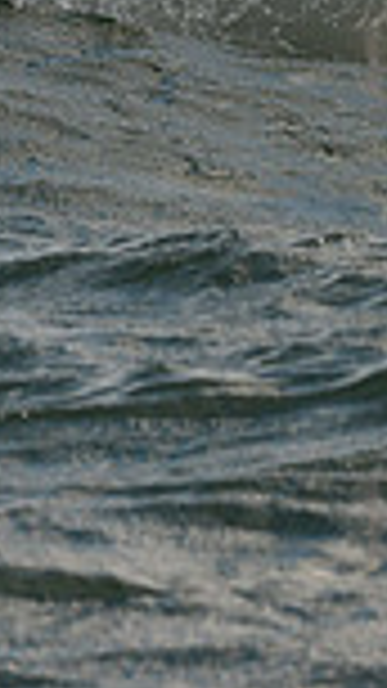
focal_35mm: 792
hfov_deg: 1.5
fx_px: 14456
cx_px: 126
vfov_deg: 2.7
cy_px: -178
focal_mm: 200
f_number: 8
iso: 320
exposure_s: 1/1000
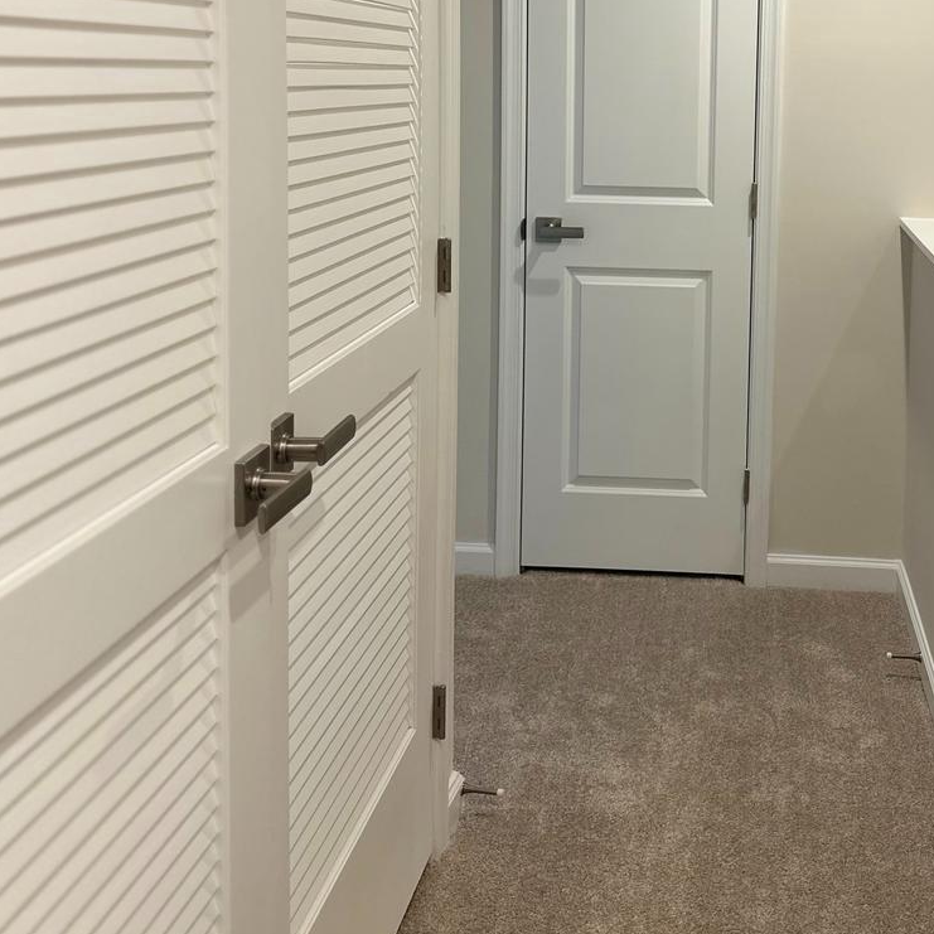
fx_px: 1343
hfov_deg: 37.6
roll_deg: -2.0
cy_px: 176
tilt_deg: -2.3
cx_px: 679
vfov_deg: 36.9
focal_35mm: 44
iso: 200
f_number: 1.78
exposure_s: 1/120
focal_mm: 6.86
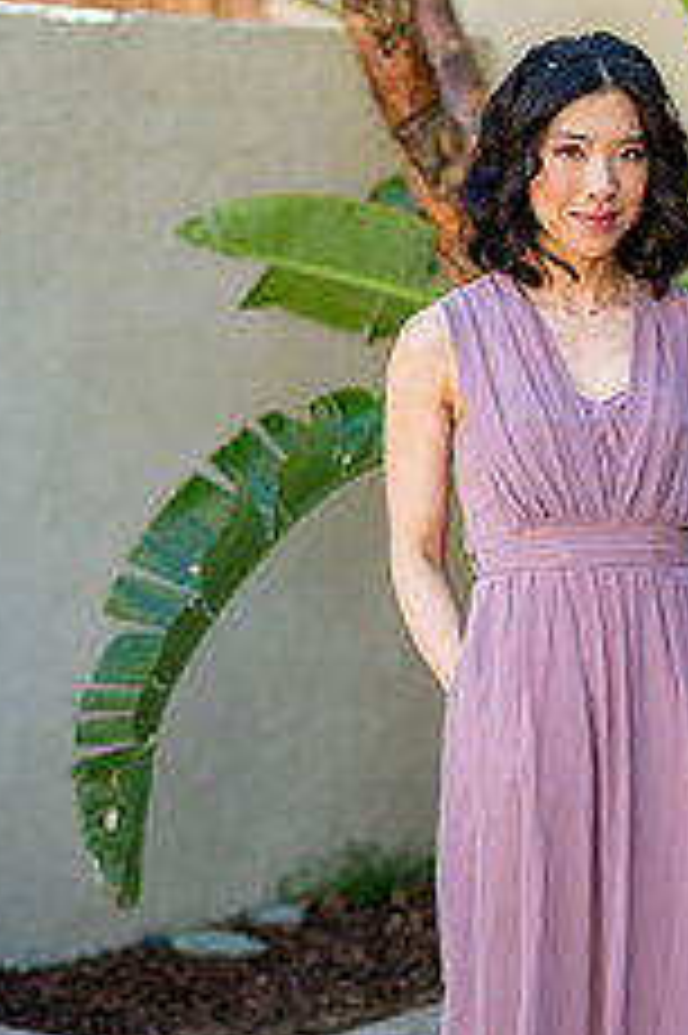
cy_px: 598
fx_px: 2813
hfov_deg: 13.9
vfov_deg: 20.8
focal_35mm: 98
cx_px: 531
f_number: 1.4
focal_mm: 50
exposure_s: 1/1000
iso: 100
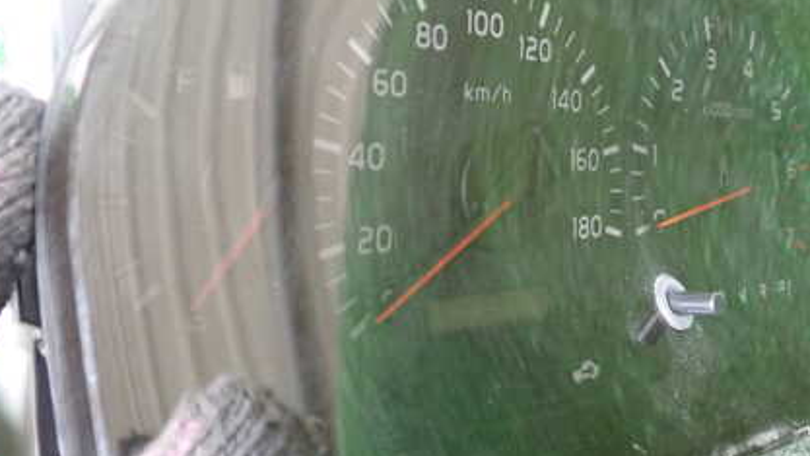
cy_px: 219
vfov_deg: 25.5
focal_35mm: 47
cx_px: 462
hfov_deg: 43.6
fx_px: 1010
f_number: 2.3
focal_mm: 5.4
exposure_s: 1/30
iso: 640
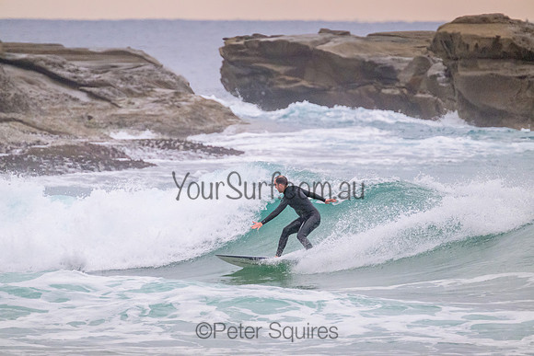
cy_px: 178
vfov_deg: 1.7
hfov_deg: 2.6
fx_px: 11869
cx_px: 267
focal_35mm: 800
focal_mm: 800
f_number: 11
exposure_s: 1/1250
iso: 5000
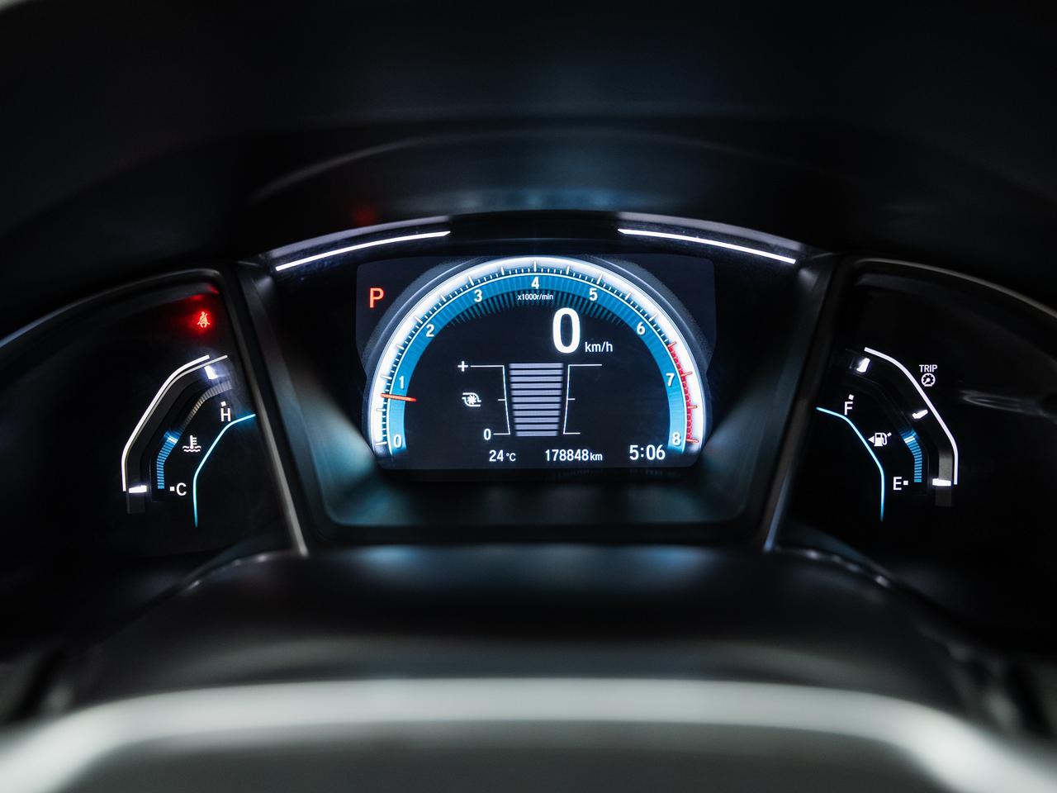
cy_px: 396
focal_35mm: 26
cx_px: 528
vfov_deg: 53.1
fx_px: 793
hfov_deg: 67.4
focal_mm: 24
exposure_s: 1/40
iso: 800
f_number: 3.5
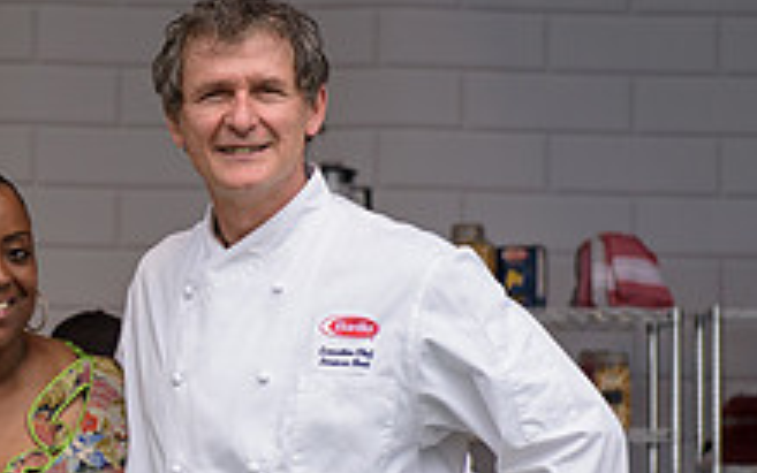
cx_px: -28
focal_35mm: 189
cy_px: 347
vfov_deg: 6.9
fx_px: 3900
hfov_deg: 11.0
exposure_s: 1/1600
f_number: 3.2
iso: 200
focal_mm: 70
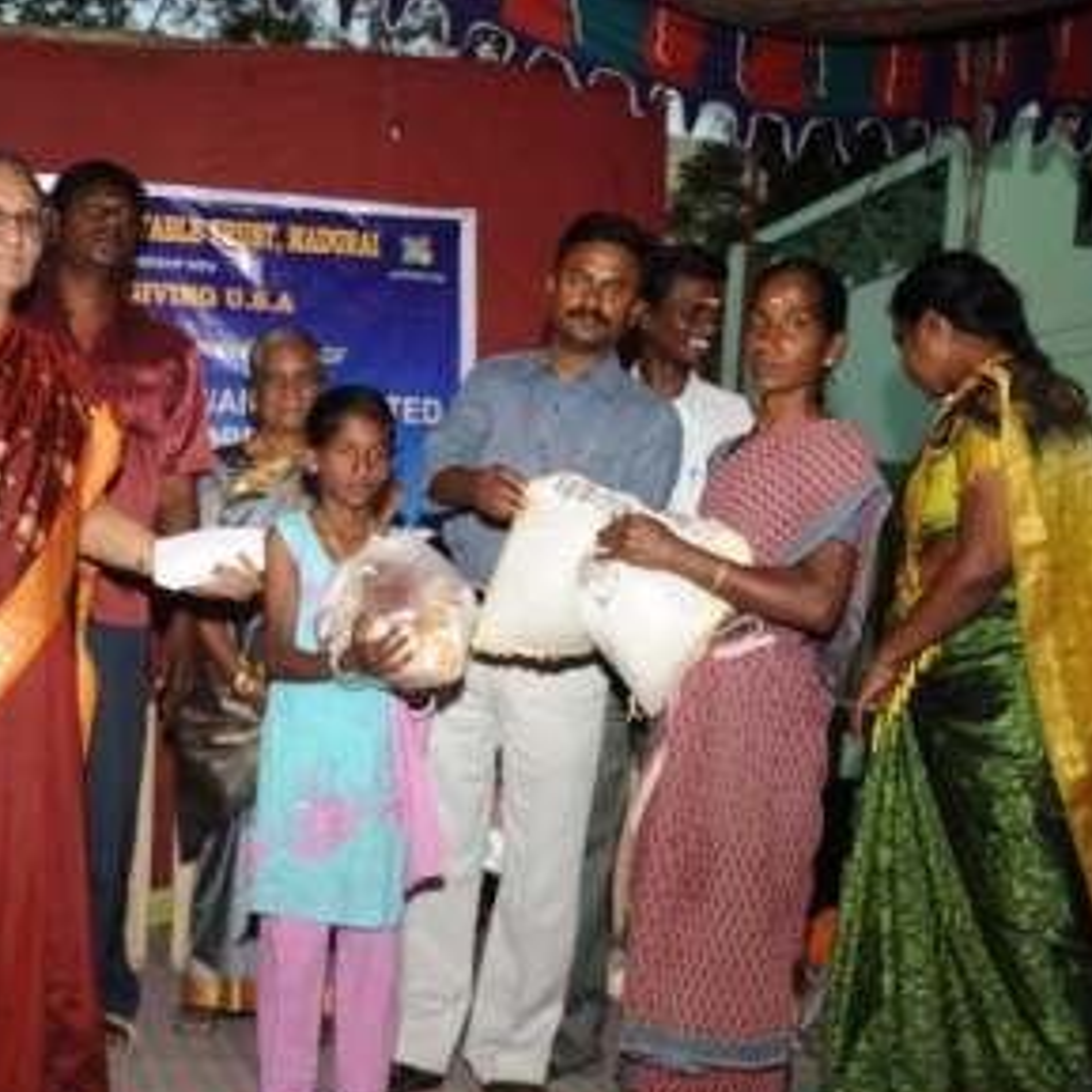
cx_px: 317
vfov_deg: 36.8
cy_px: 559
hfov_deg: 36.2
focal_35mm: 46
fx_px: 1642
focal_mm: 35
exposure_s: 1/160
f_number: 5.6
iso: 400
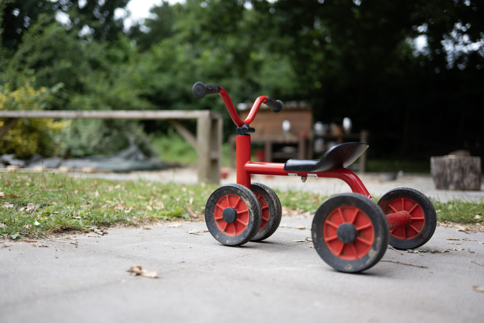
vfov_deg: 33.4
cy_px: 162
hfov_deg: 48.5
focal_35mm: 40
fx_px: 538
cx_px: 242
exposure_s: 1/1000
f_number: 2
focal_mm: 40
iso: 200
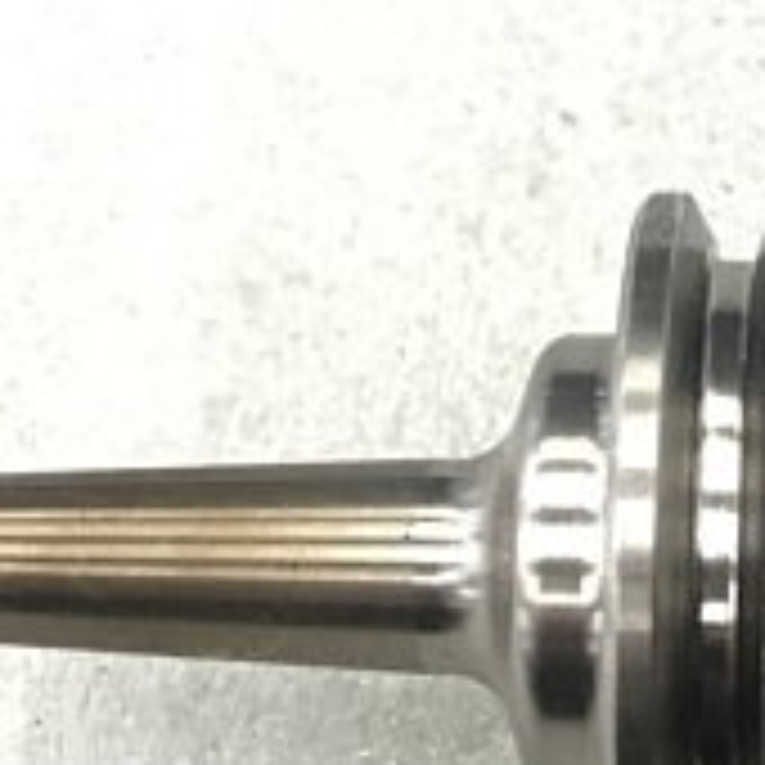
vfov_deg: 18.6
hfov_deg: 18.1
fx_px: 2325
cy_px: 504
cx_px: 792
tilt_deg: -68.0
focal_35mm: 93
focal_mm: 3.99
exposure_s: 1/33
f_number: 1.8
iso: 40
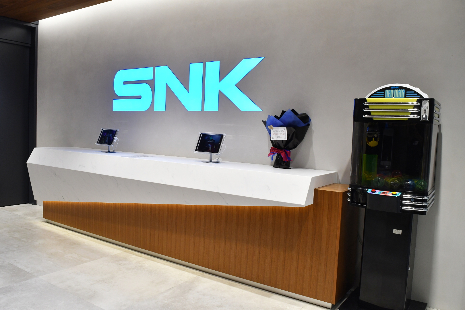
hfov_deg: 61.9
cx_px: 232
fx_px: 387
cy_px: 155
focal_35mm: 30
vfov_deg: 43.6
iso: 800
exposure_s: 1/125
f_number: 8
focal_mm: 20
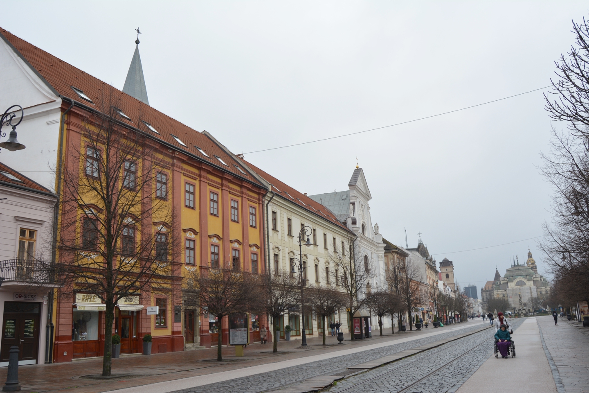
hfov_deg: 61.9
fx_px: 491
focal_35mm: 30
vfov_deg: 43.6
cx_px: 294
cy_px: 196
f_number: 9
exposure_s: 1/320
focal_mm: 20
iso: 200
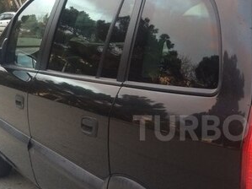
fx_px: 466
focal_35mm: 64
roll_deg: +1.5
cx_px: 219
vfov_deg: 22.8
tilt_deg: -13.4
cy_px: 128
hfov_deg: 29.2
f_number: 2.2
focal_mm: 4.15
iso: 100
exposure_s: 1/33
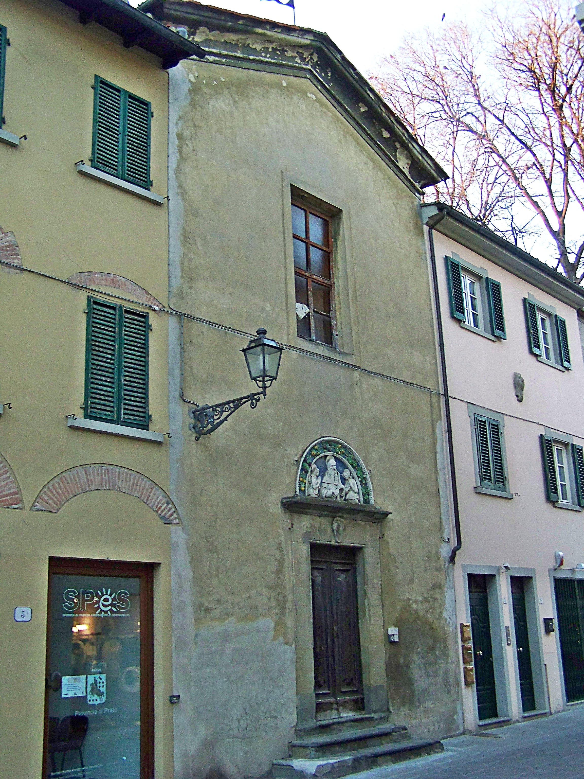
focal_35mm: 38
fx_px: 855
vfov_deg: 49.0
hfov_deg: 37.7
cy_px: 390
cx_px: 292
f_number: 2.8
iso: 200
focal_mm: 6.3
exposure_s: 1/60
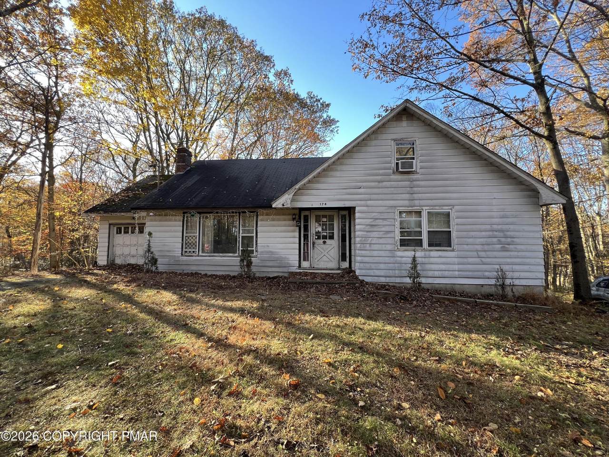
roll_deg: -0.1
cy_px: 228
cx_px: 304
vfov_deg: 89.9
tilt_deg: +3.5
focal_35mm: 13
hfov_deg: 106.2
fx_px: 229
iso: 40
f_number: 1.8
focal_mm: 1.57
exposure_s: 1/99
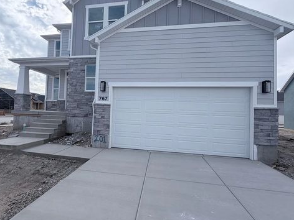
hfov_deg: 84.3
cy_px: 108
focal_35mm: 19
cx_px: 131
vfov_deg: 68.7
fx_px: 161
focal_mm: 2.22
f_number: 2.2
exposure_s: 1/1068
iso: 32
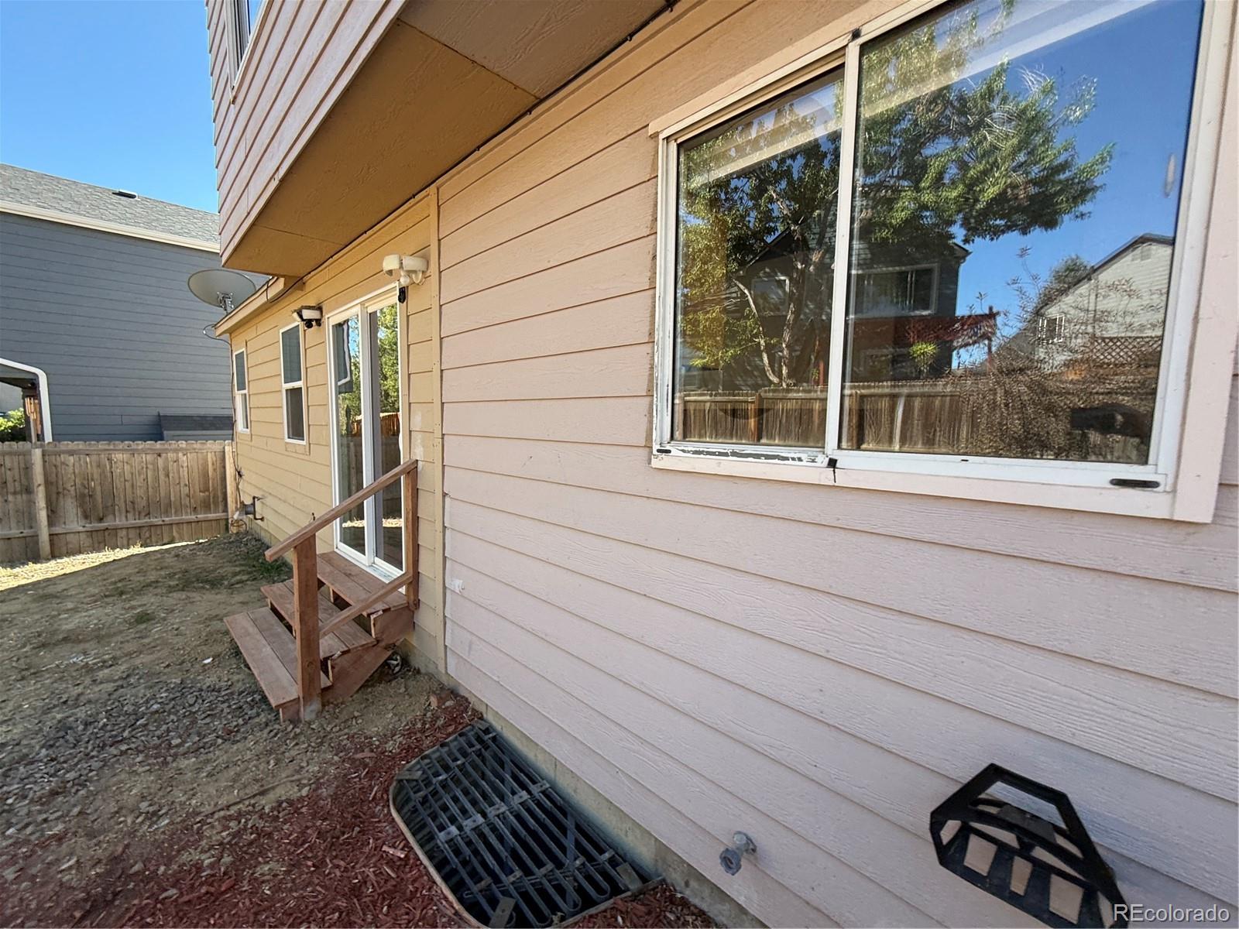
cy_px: 464
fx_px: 501
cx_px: 620
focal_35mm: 14
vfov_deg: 85.7
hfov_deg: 102.1
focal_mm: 2.22
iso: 50
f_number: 2.2
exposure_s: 1/260
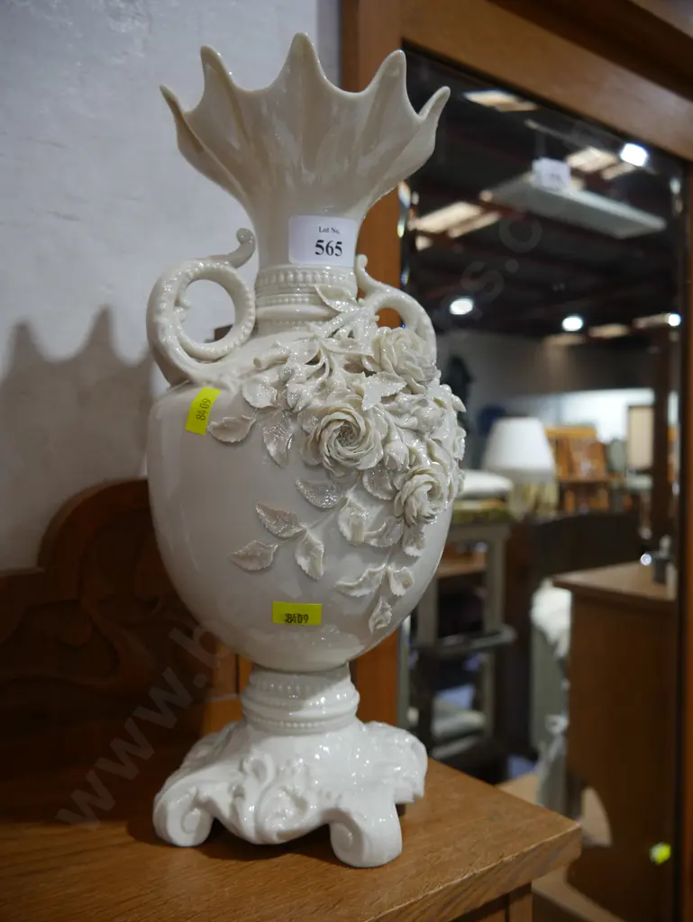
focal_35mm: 28
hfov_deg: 49.8
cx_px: 346
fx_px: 747
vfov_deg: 63.4
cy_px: 461
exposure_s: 1/60
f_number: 3.5
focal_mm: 14
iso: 250
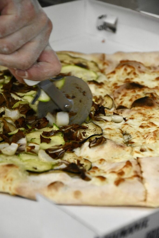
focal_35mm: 158
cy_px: 119
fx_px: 1043
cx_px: 80
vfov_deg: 13.0
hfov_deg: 8.7
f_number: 5.6
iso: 2800
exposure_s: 1/125
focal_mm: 105
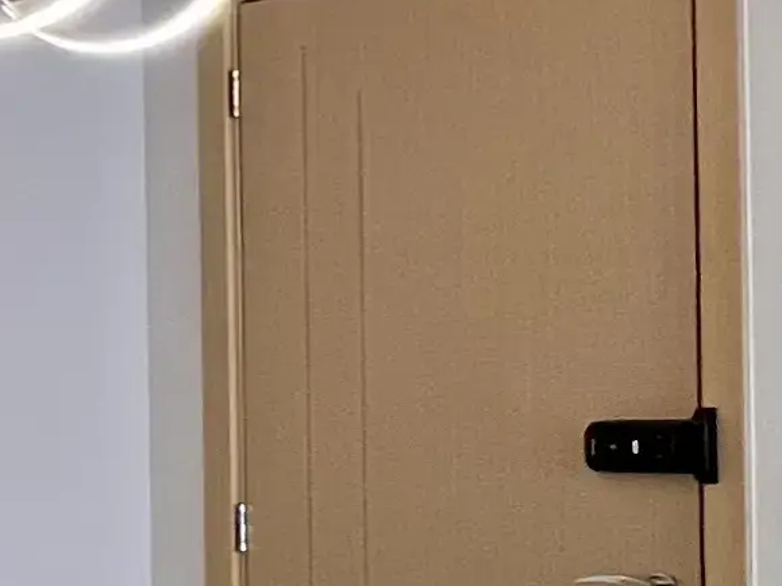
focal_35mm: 89
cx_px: -1024
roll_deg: +0.6
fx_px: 2010
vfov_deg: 16.6
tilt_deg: +1.7
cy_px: 371
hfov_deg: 14.9
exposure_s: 1/120
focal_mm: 1.57
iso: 160
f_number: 1.8
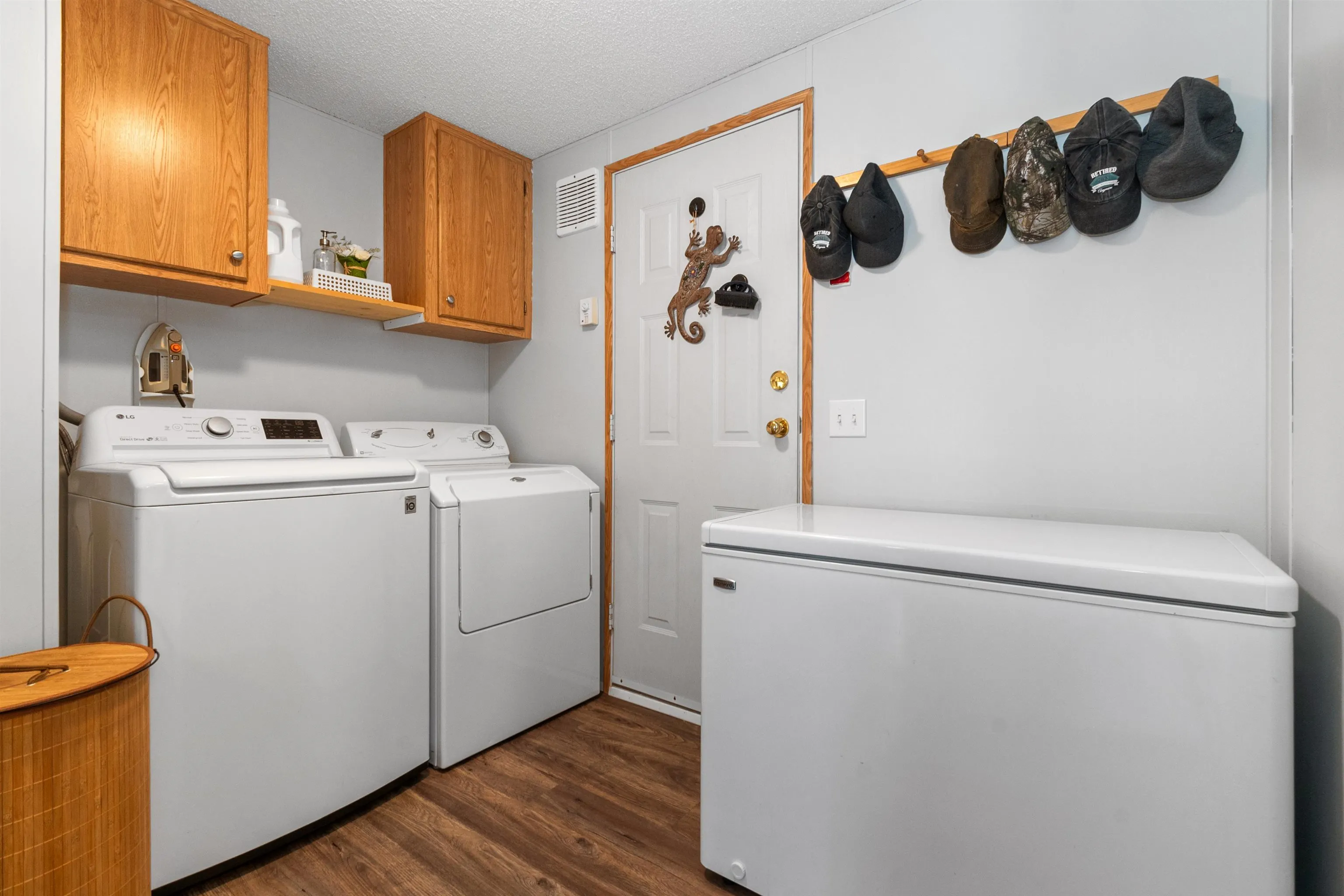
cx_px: 672
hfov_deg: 100.4
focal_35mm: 15
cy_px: 448
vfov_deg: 77.3
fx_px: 560
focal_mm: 10
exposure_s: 1/6
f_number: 9
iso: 250
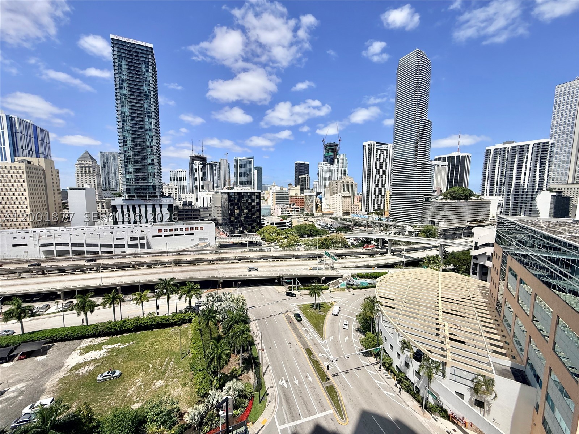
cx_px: 290
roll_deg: -0.4
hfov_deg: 102.1
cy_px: 217
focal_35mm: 14
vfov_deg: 85.7
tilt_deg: -5.5
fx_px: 234
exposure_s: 1/3460
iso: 50
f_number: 2.2
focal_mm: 2.22
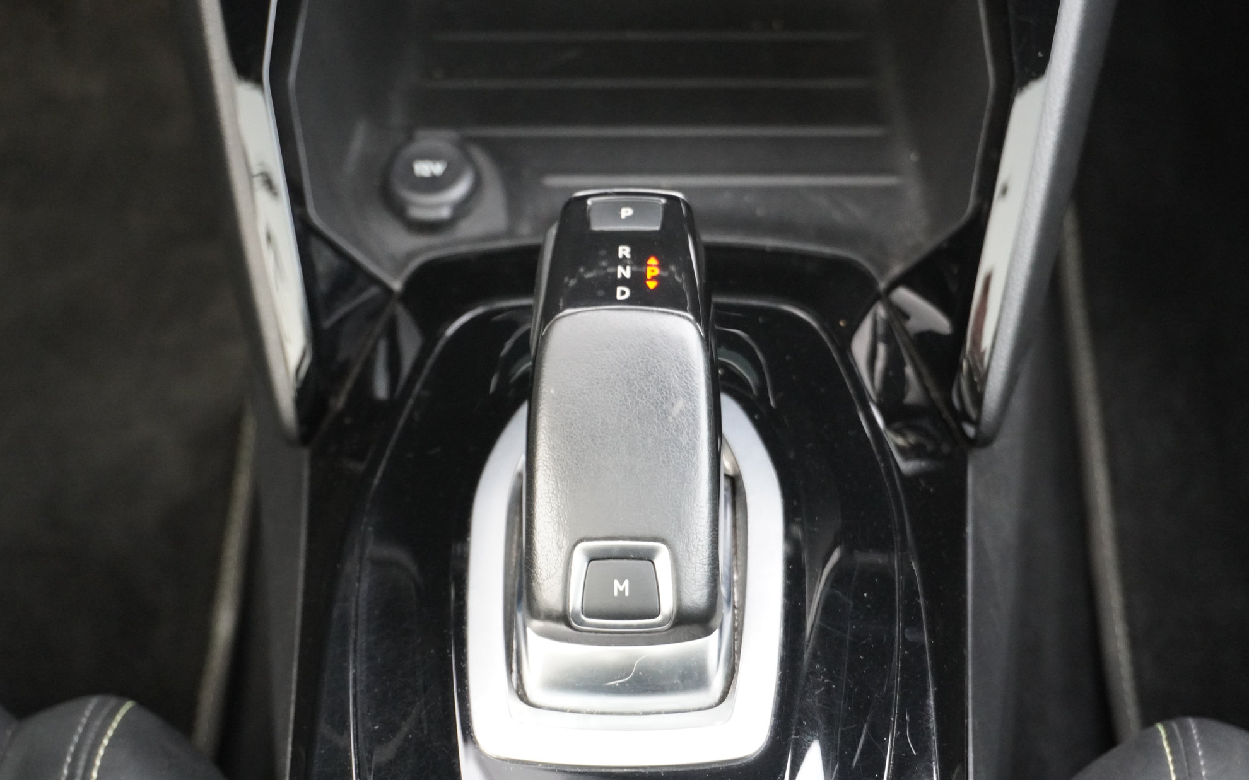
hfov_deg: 30.2
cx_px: 625
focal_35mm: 68
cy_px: 401
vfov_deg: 19.1
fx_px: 2314
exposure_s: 1/80
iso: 4000
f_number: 5.6
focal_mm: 44
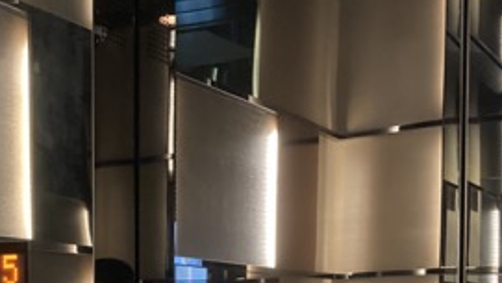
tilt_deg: -4.7
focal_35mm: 72
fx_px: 959
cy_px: 388
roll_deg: -0.4
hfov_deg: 29.0
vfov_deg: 15.8
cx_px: 141
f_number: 1.8
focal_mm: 3.99
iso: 640
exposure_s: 1/28
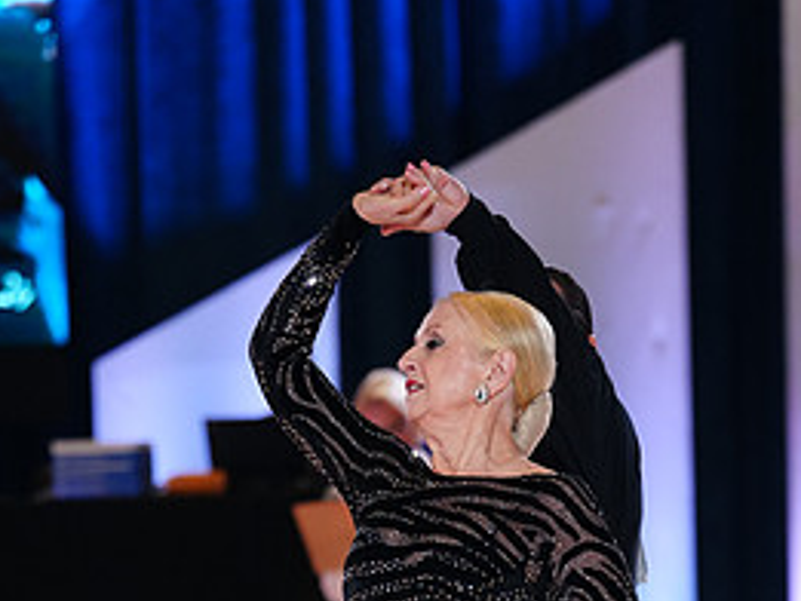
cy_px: 859
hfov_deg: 7.9
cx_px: 462
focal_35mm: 252
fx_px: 5834
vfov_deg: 5.8
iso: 2000
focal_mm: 118
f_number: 2.8
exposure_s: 1/400
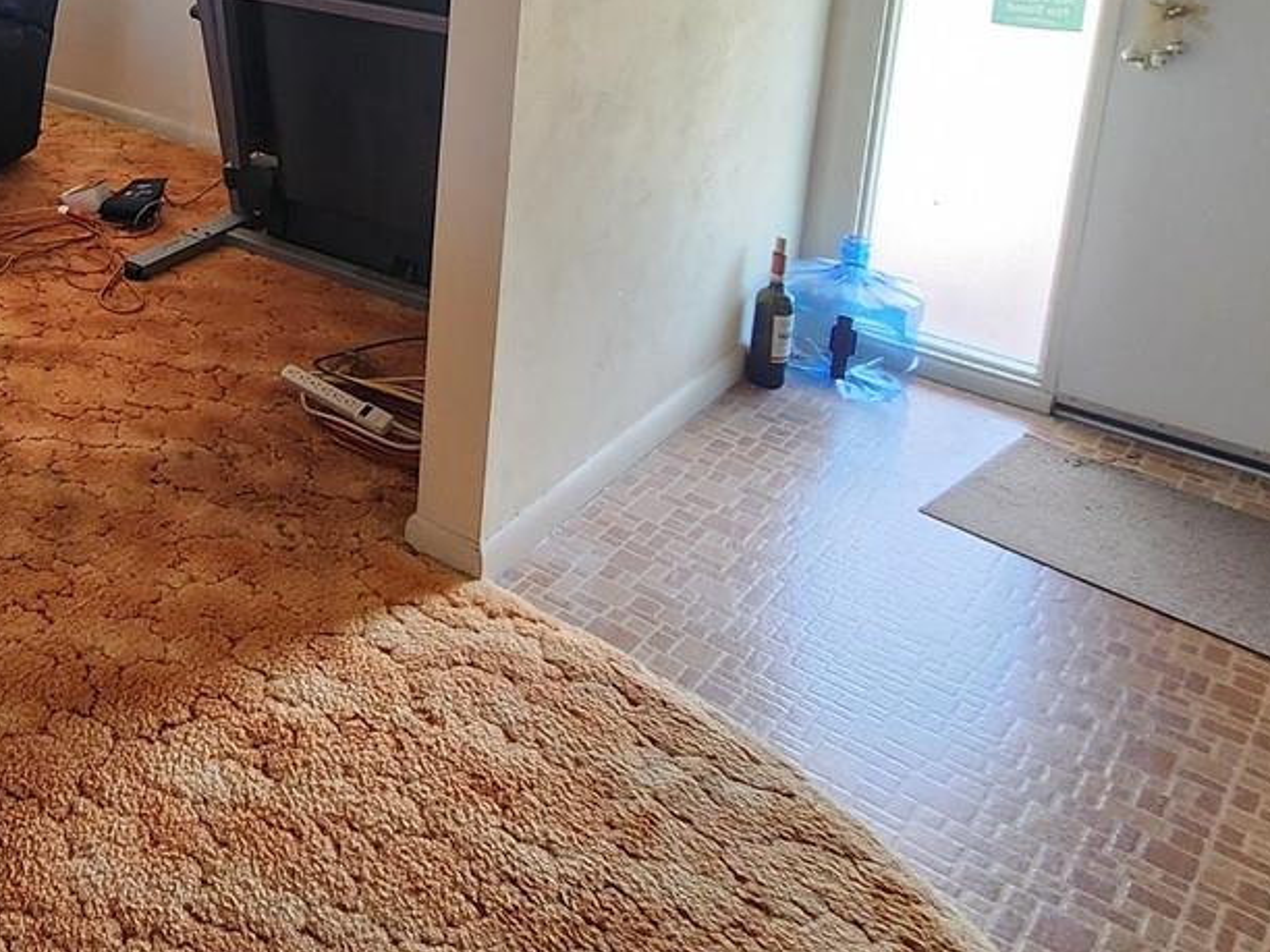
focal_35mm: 34
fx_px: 1247
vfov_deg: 37.5
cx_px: -112
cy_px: 6
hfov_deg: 42.8
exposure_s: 1/60
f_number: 2.2
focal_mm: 2.2
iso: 200
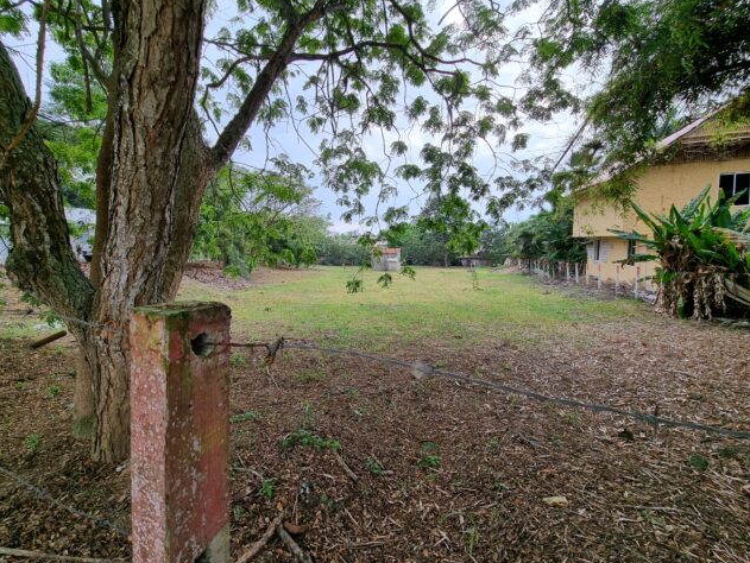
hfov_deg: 102.0
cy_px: 280
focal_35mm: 14
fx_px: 304
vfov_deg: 85.7
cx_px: 364
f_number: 2.2
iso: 50
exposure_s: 1/540
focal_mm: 2.2
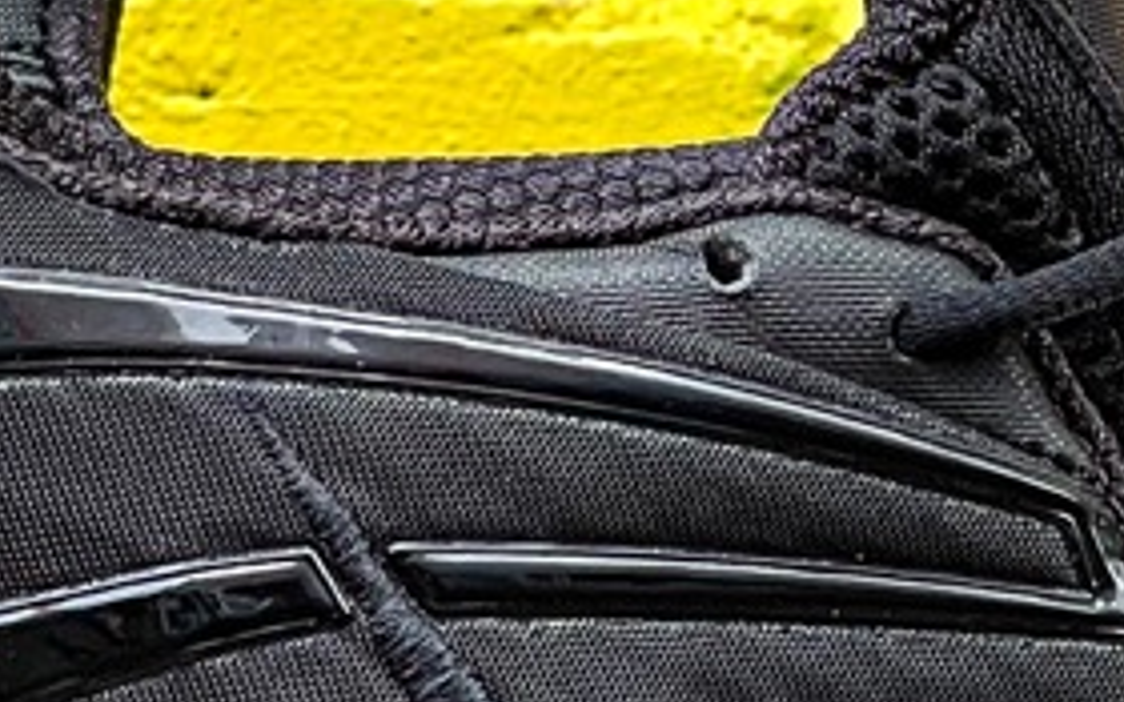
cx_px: 273
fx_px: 9496
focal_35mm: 310
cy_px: 987
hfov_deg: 6.8
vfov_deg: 4.2
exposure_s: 1/120
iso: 50
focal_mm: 7.5
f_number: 2.2
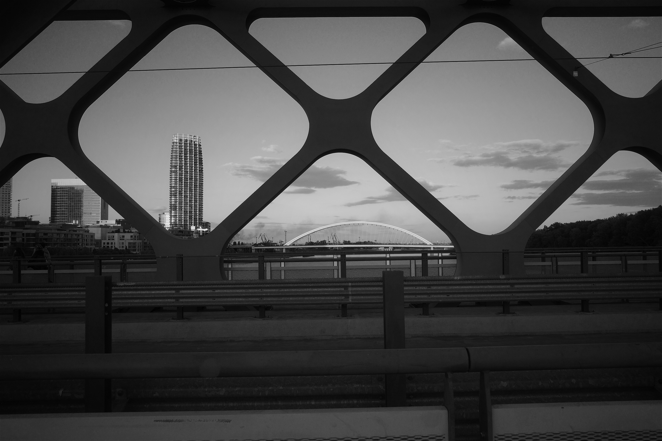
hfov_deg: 65.5
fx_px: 515
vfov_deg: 46.4
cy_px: 220
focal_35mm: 28
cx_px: 331
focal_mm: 18.3
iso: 320
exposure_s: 1/250
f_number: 5.6
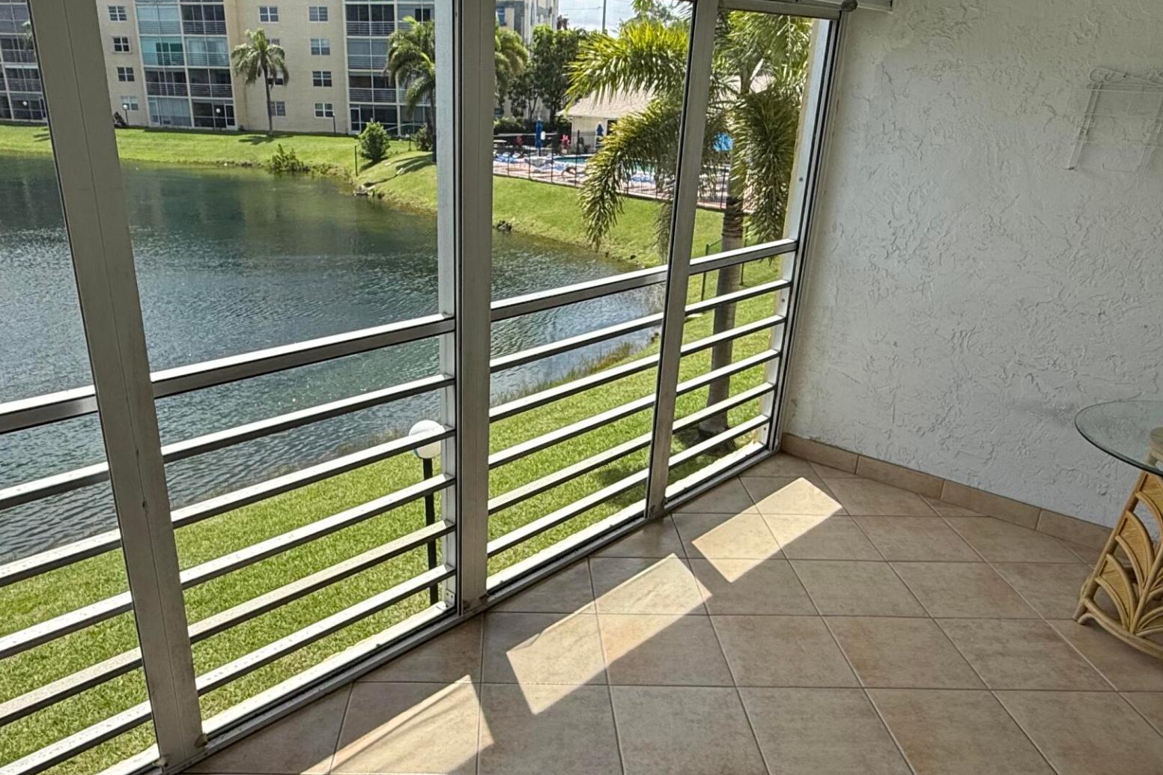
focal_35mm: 27
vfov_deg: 47.8
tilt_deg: -21.7
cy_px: 446
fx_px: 872
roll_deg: -0.8
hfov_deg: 67.2
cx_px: 515
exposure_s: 1/1145
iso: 50
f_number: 2.2
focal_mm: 2.22
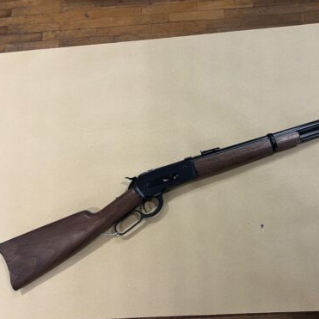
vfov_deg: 52.5
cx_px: 206
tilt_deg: -77.1
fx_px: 323
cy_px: 160
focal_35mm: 31
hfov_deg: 51.8
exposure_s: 1/50
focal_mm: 5.7
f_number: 1.5
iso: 100
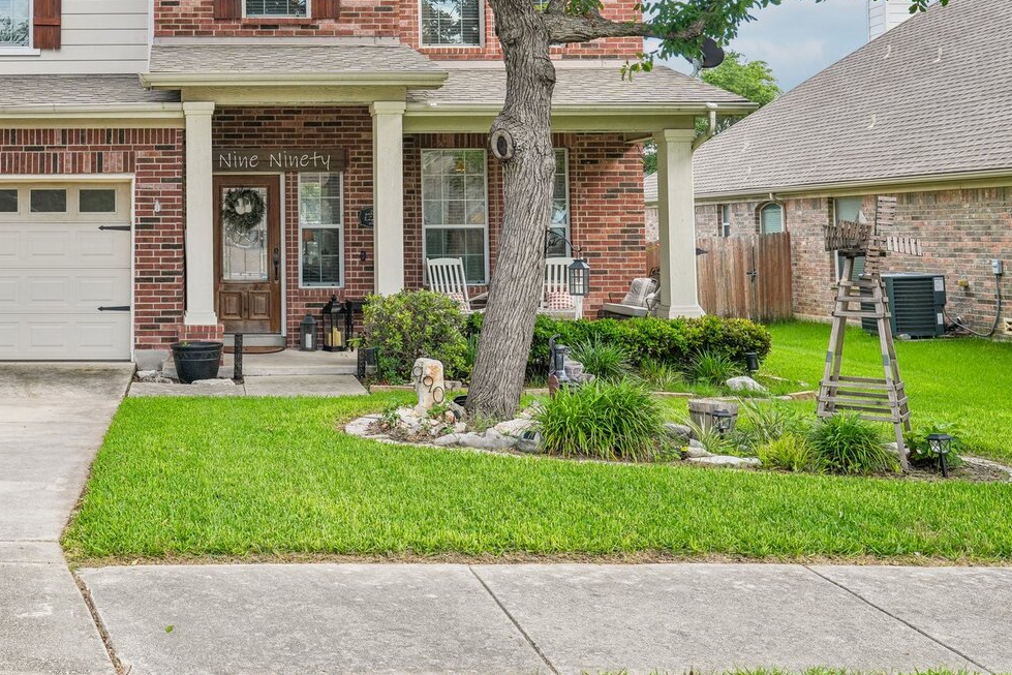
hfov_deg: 39.5
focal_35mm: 48
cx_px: 204
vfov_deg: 27.5
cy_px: 140
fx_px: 1349
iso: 200
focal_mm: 29
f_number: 8
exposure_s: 1/125
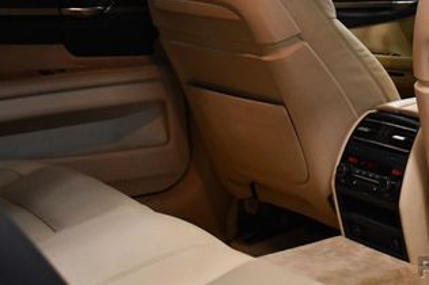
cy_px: 4
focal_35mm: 73
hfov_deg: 26.6
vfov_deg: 18.2
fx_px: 869
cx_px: 402
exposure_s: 1/125
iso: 2000
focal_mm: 24
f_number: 4
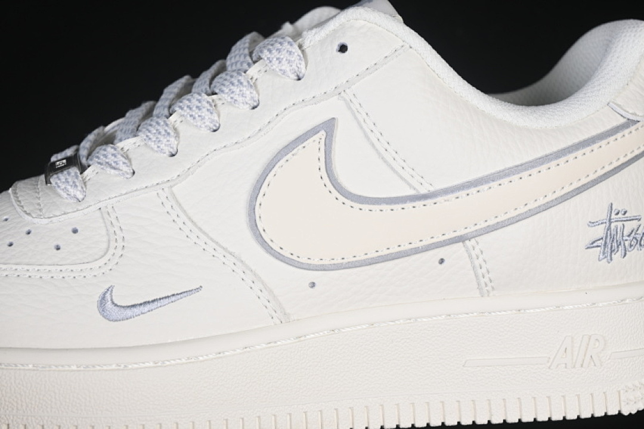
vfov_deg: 18.2
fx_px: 1342
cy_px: 214
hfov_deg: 27.0
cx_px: 322
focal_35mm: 75
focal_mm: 50
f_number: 7.1
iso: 160
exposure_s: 1/80
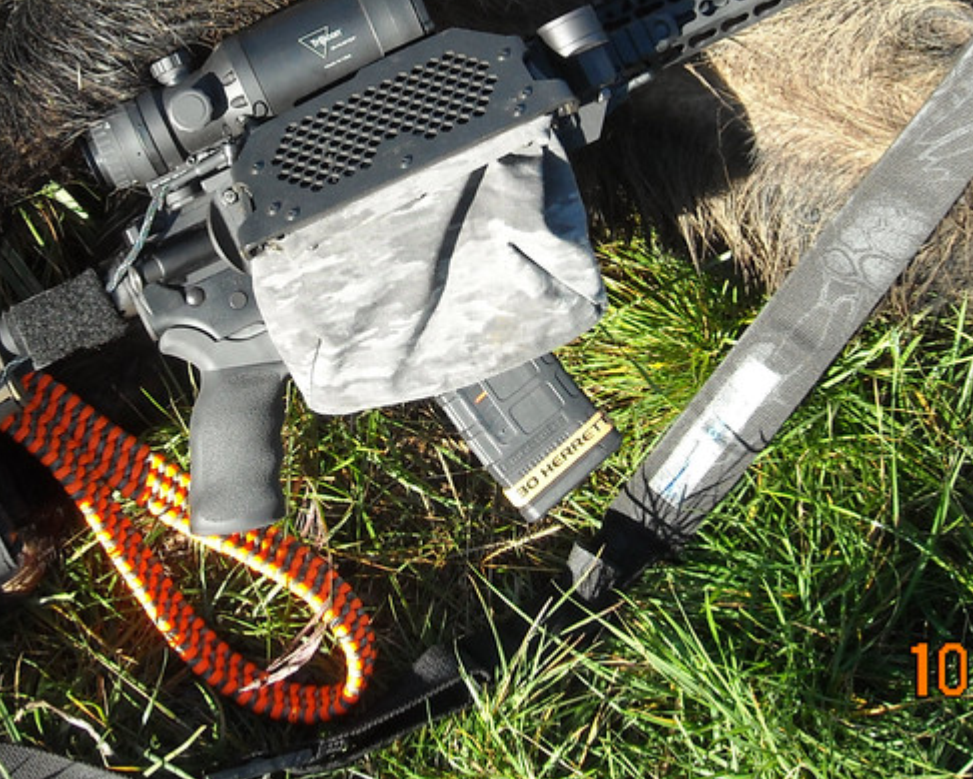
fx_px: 2160
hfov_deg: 25.1
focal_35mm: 75
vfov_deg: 19.9
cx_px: 259
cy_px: 36
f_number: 2.8
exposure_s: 1/250
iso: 64
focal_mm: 5.7
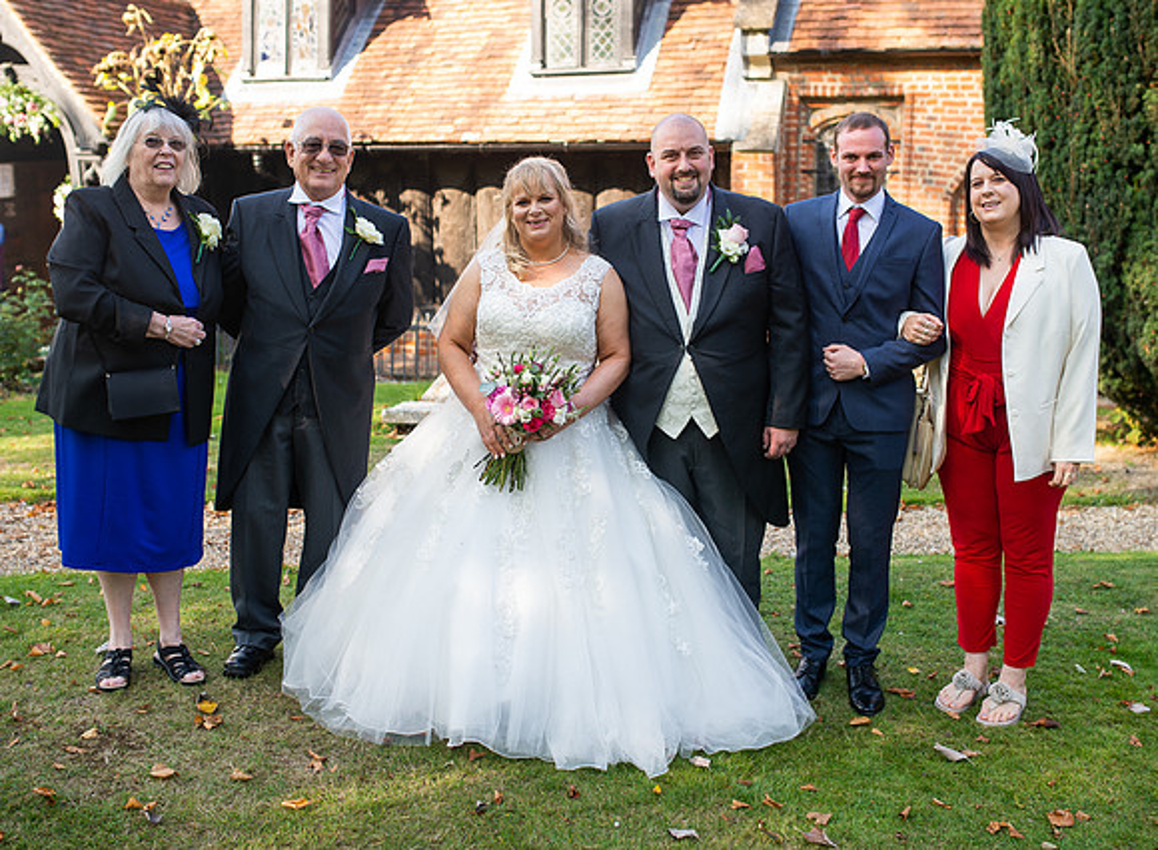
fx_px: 1426
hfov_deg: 44.2
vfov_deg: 33.2
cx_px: 565
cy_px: 390
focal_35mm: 43
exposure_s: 1/320
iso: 100
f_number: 2.8
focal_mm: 35
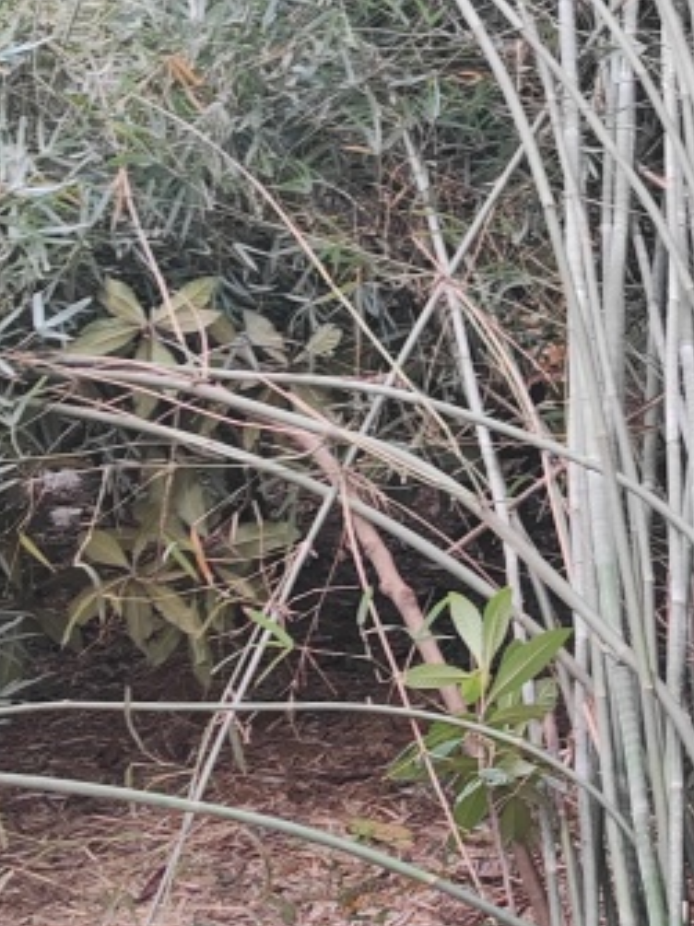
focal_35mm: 86
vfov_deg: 22.7
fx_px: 2300
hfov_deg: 16.6
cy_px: 535
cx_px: 771
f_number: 1.8
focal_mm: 6.14
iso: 400
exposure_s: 1/100
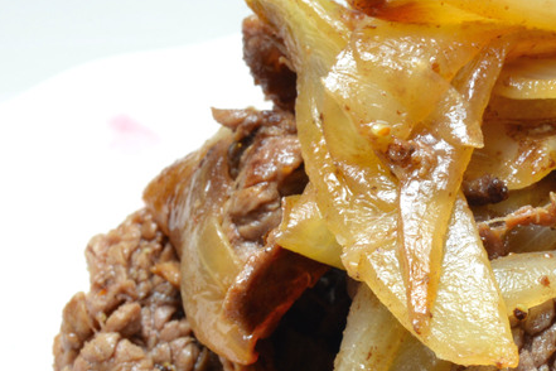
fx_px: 3784
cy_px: 201
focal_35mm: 245
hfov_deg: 8.4
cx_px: 499
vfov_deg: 5.6
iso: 200
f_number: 29
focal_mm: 90
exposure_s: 1/4
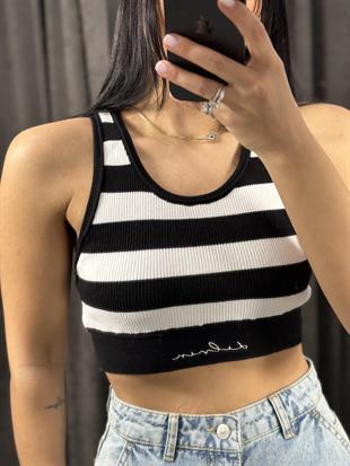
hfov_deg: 30.3
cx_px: 175
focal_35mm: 48
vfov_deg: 39.6
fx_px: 647
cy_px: 233
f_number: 1.78
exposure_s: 1/50
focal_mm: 6.86
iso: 80
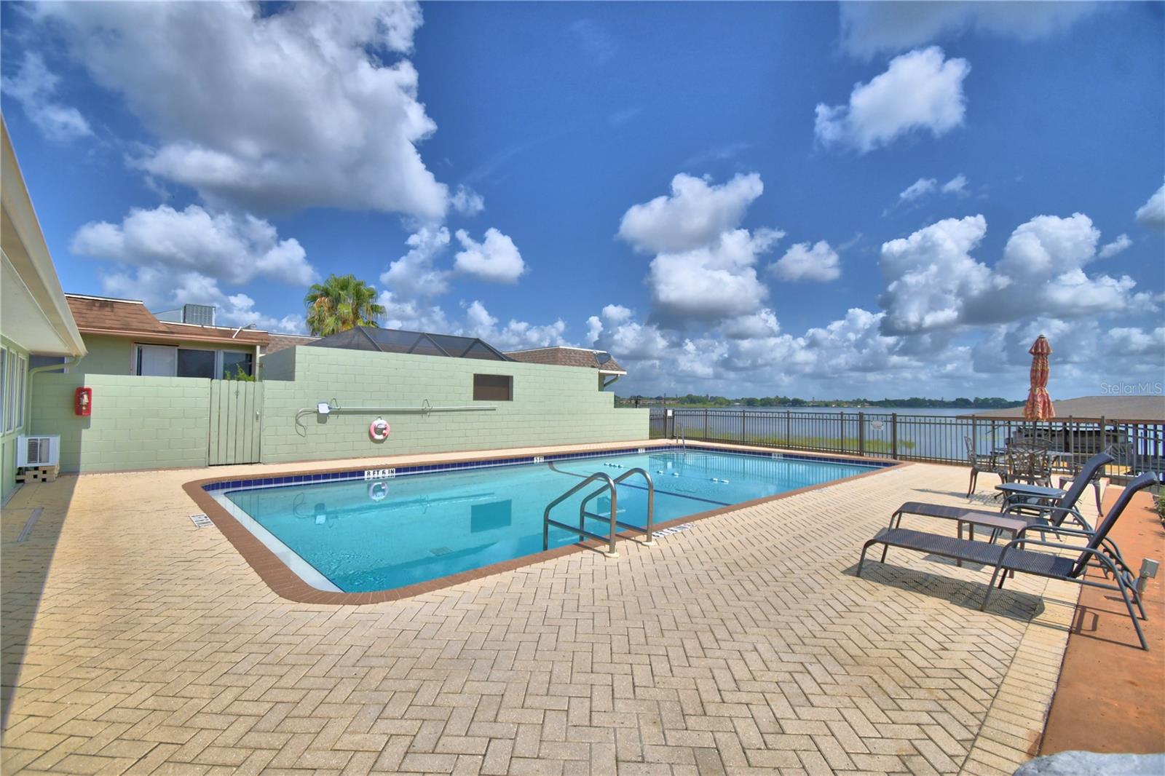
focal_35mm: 15
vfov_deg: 77.3
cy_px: 388
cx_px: 582
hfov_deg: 100.4
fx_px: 485
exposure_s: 1/2500
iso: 100
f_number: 4.5
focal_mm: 10
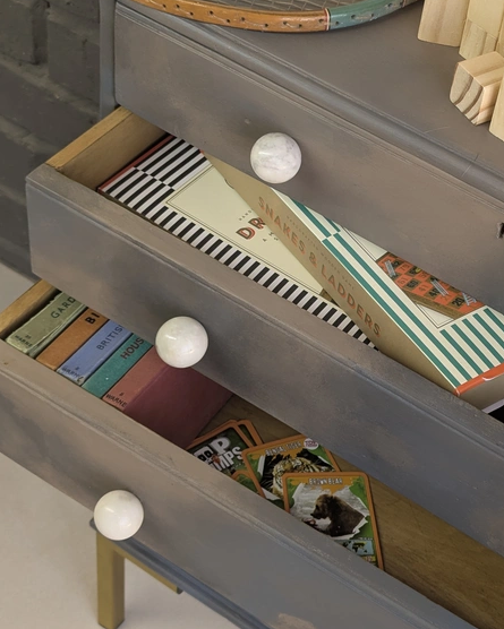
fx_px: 1379
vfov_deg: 25.7
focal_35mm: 74
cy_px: 244
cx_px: 360
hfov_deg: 20.6
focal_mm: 6.81
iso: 45
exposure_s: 1/63.7
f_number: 1.85
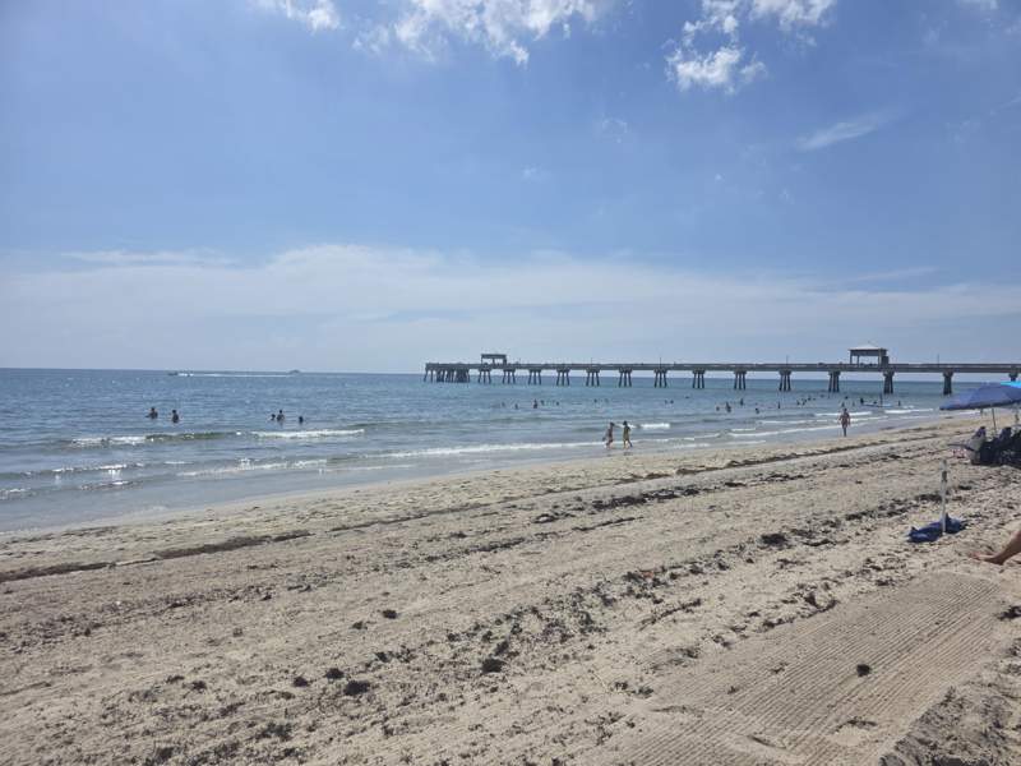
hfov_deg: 73.9
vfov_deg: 58.9
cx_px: 510
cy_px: 383
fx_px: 678
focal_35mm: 23
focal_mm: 6.3
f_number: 1.7
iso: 50
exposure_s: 1/7944
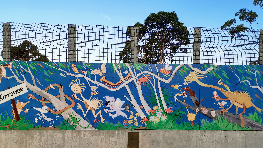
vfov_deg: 38.6
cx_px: 129
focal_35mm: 30
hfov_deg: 64.3
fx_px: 209
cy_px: 97
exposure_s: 1/613
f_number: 1.8
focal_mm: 5.58
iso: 50
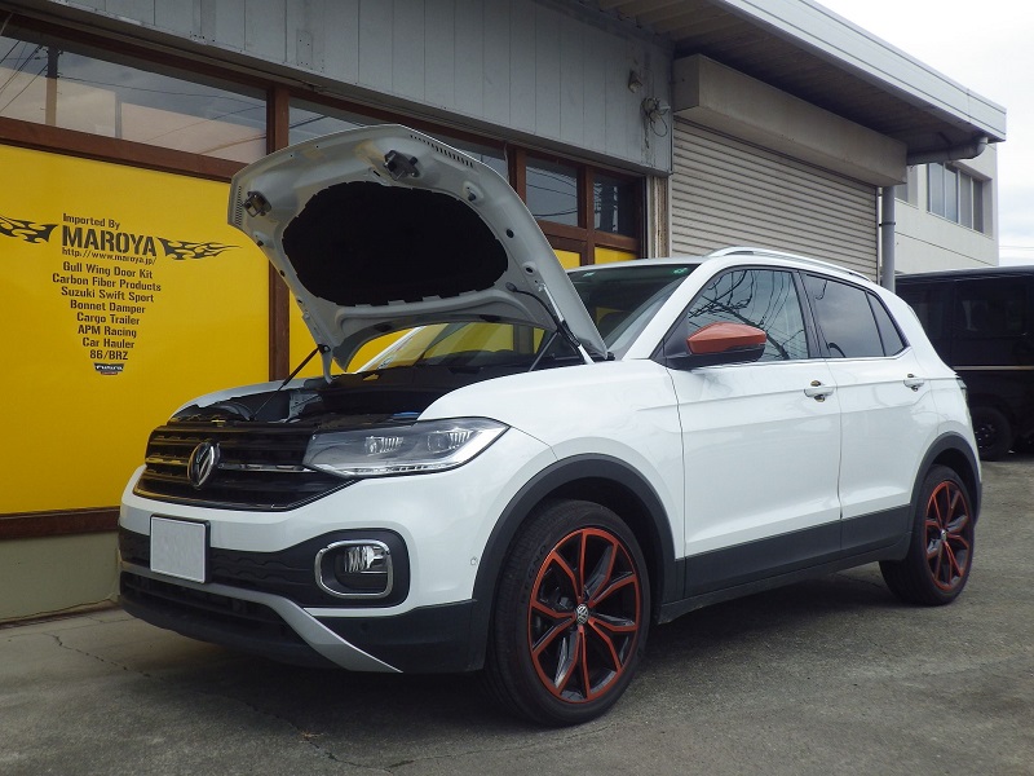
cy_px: 388
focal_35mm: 34
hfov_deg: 54.0
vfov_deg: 41.8
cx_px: 517
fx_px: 1016
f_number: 4.6
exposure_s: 1/400
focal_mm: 6.1
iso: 125
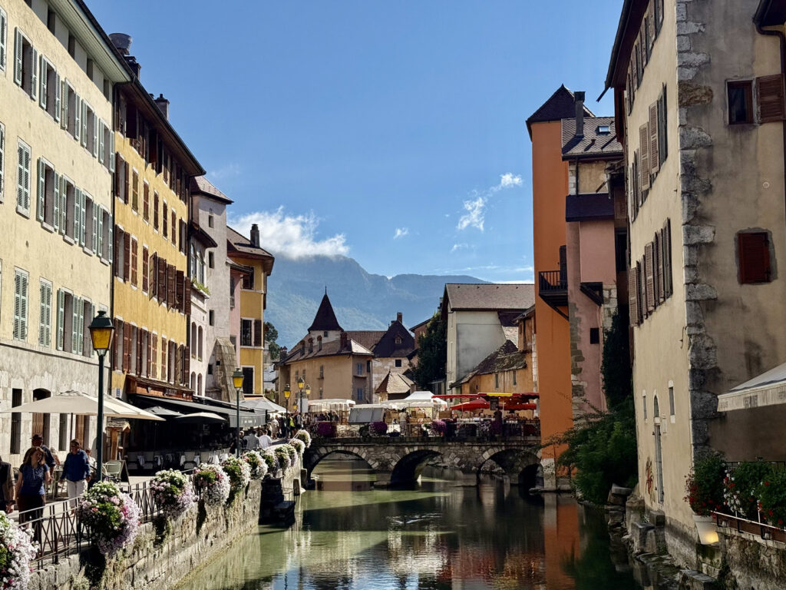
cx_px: 393
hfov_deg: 39.7
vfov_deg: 30.3
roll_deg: +0.5
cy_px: 295
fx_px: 1090
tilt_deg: +8.2
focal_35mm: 48
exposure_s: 1/6024
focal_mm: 6.76
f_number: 1.78
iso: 64
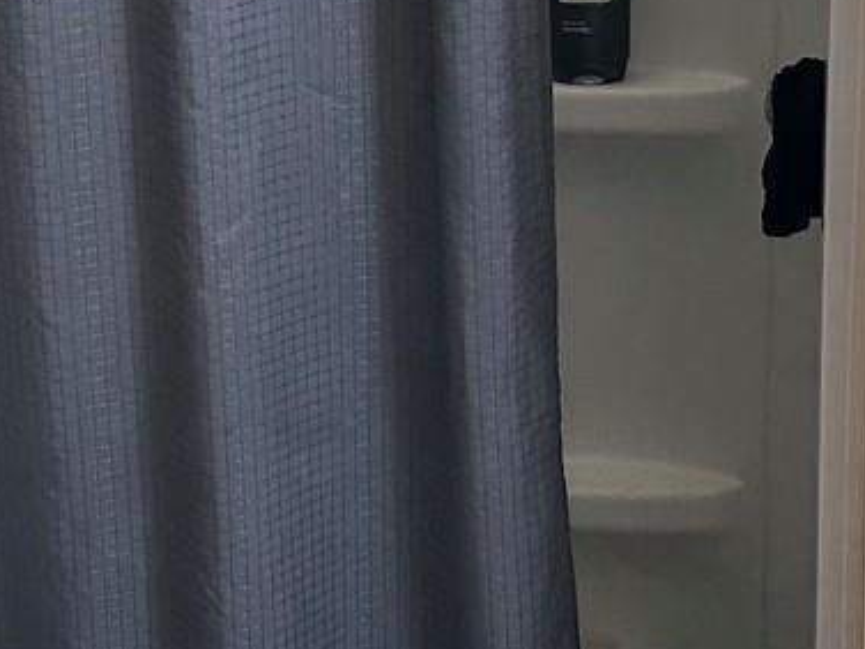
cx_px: 428
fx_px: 2549
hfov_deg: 19.3
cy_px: 131
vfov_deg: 14.4
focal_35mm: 102
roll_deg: +1.2
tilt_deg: -15.5
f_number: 1.78
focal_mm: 6.86
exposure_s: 1/120
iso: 200
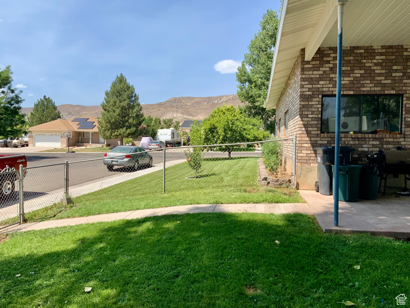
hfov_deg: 61.7
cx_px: 205
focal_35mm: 29
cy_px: 154
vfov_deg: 48.2
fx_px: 343
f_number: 1.8
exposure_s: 1/1675
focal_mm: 3
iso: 16
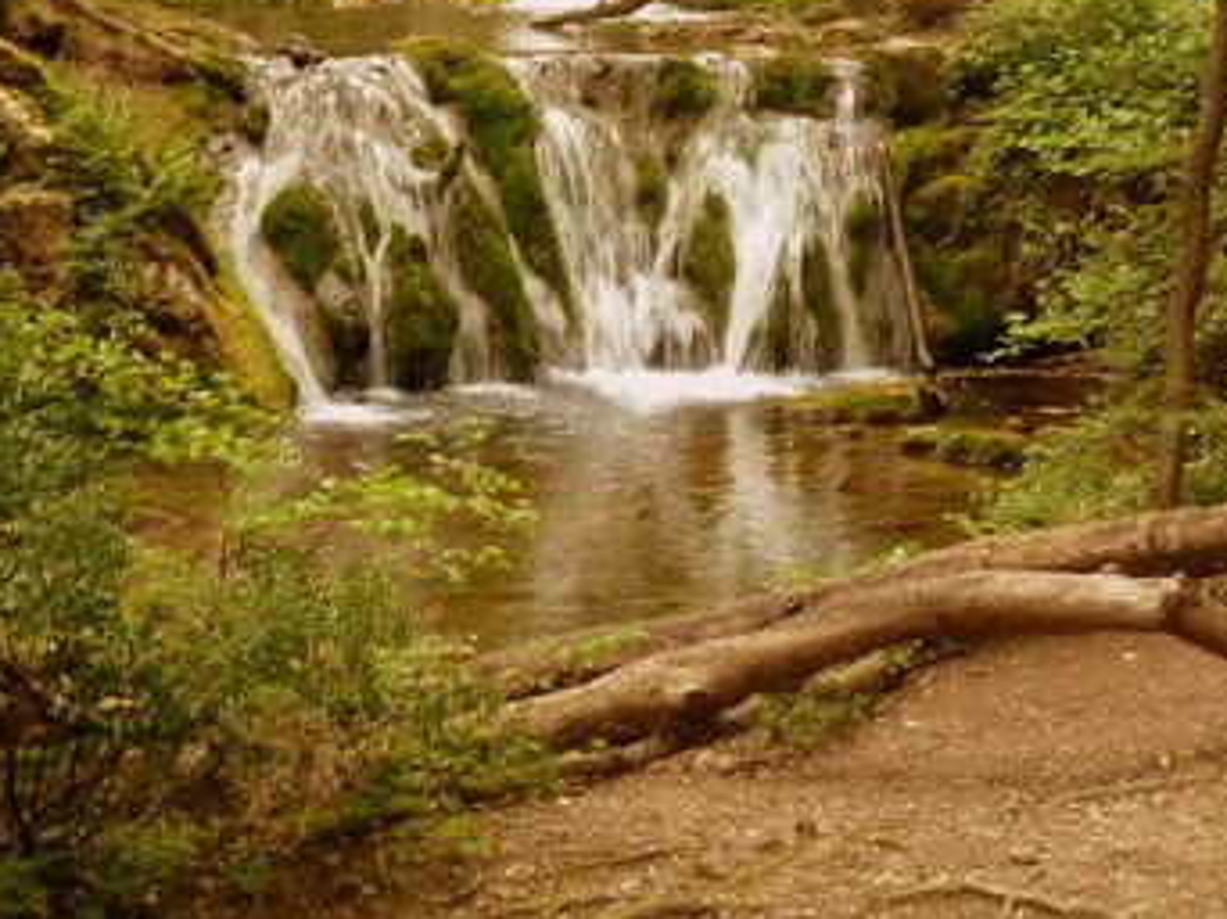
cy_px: -11
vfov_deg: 14.1
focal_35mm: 103
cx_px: 563
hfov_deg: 19.1
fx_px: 3648
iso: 80
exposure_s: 1/25
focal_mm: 7.3
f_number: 3.7
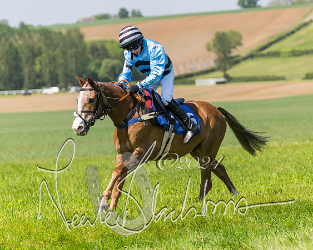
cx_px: 154
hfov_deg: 11.2
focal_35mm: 172
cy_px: 114
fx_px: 1596
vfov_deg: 9.0
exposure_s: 1/6400
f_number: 4
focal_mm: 125
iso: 400
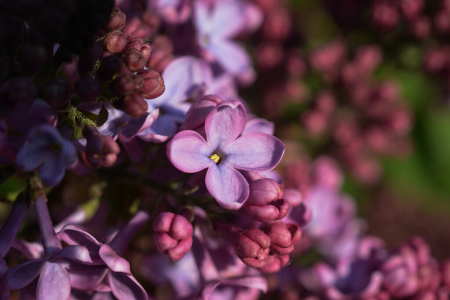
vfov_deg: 22.6
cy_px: 150
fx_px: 750
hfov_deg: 33.4
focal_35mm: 60
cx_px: 225
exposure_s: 1/250
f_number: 8
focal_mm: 40
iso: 160
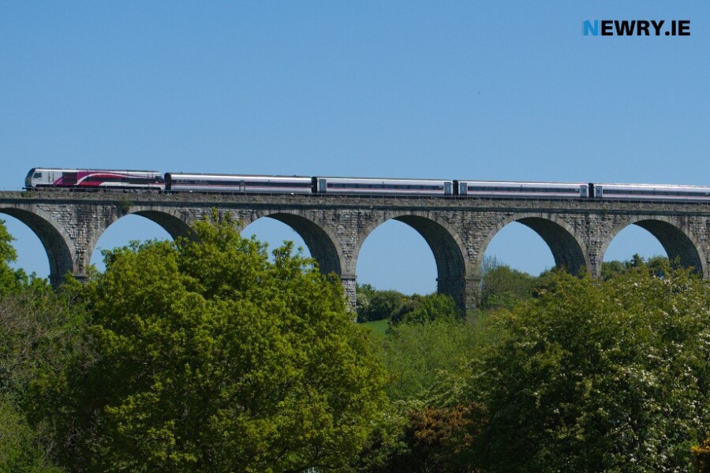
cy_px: 236
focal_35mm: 75
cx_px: 355
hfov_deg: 27.0
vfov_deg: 18.2
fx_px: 1479
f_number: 4
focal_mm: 50
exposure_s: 1/2400
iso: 400
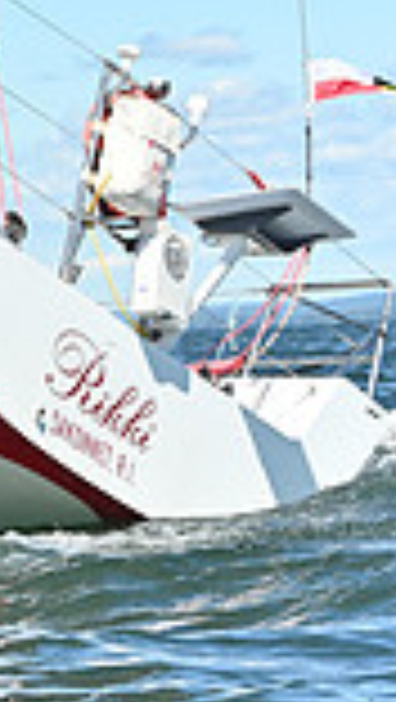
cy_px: 56
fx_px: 5085
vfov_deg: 7.9
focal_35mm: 273
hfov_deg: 4.3
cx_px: -882
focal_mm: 70
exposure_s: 1/1250
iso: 320
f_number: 5.6
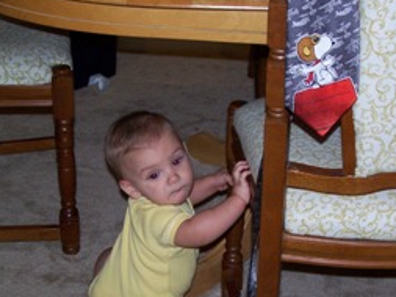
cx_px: 194
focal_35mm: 76
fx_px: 870
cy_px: 172
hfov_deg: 25.6
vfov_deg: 19.4
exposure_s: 1/60
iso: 140
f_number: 2.9
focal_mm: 7.1
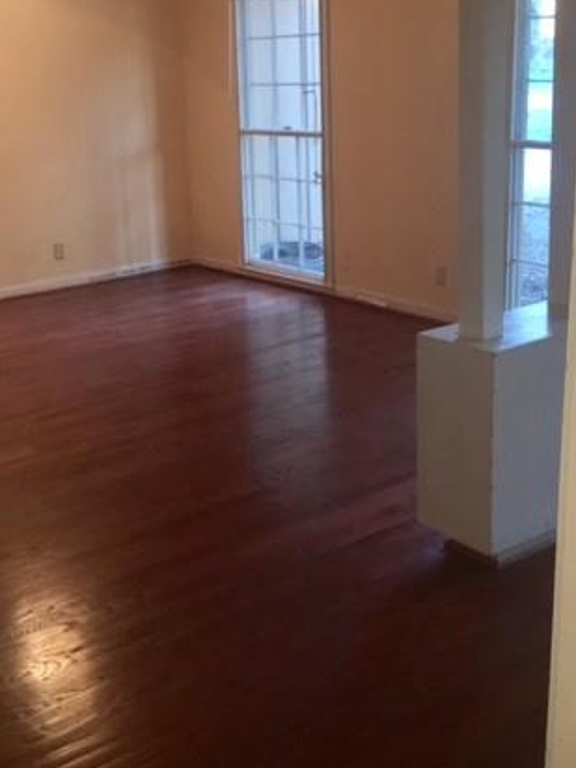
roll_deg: +4.8
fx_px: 998
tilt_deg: -14.0
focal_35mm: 45
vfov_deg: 41.9
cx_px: 145
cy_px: 319
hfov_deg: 31.6
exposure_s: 1/30
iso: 80
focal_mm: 4.15
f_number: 2.2
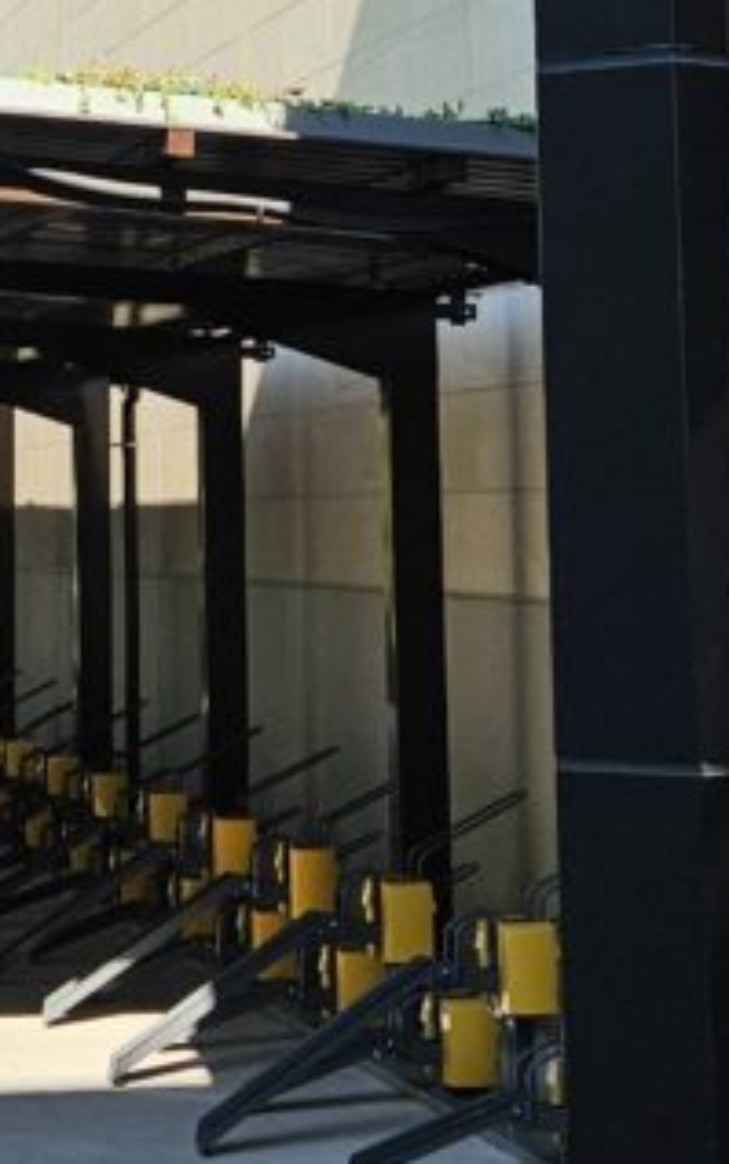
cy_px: -18
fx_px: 3112
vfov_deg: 20.5
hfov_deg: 13.2
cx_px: 48
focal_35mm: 98
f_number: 1.8
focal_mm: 5.4
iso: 40
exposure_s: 1/1358
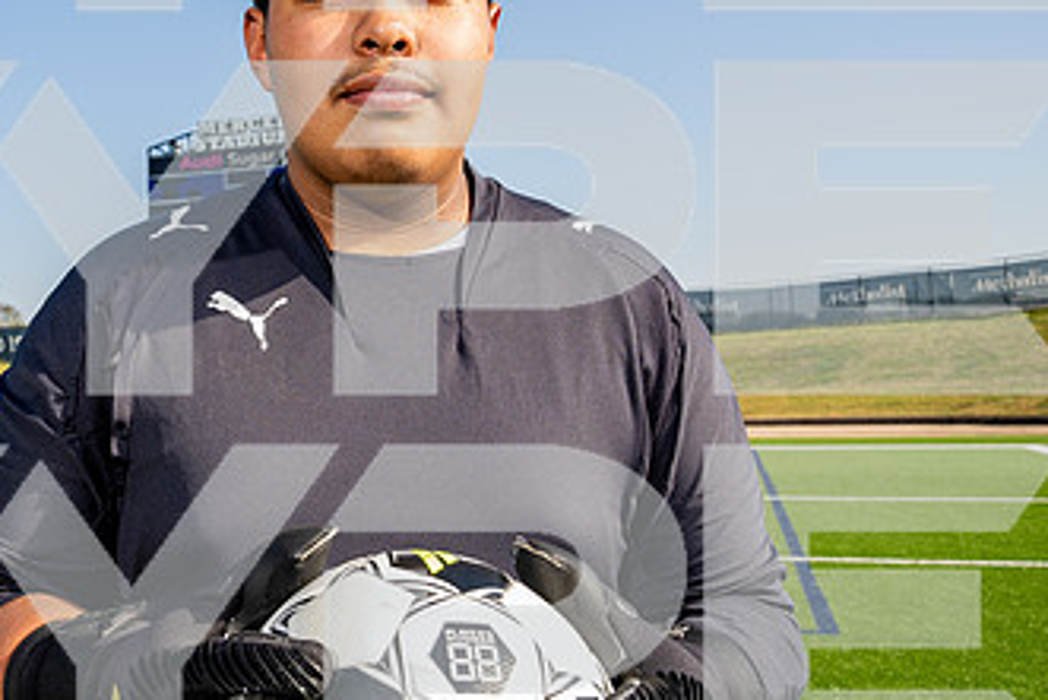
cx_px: 272
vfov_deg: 31.7
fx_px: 1223
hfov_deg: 44.9
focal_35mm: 42
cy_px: 230
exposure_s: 1/125
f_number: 7.1
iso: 50
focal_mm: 24
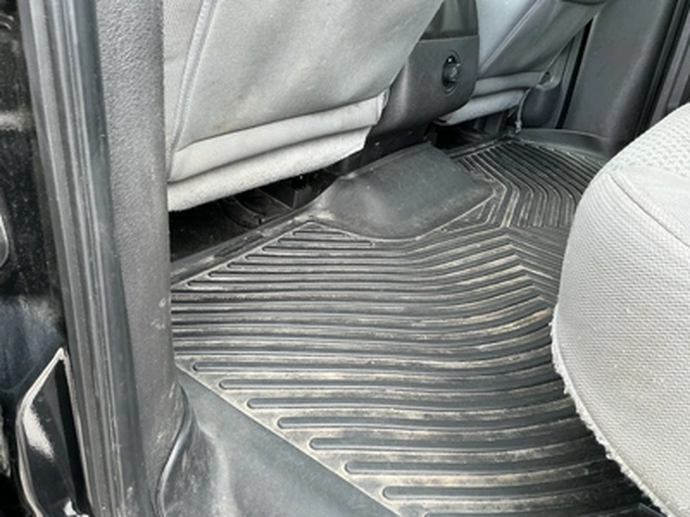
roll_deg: -6.6
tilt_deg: -33.0
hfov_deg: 63.4
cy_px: 258
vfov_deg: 49.7
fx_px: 558
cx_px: 345
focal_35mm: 28
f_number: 1.8
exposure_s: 1/67
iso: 64
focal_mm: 3
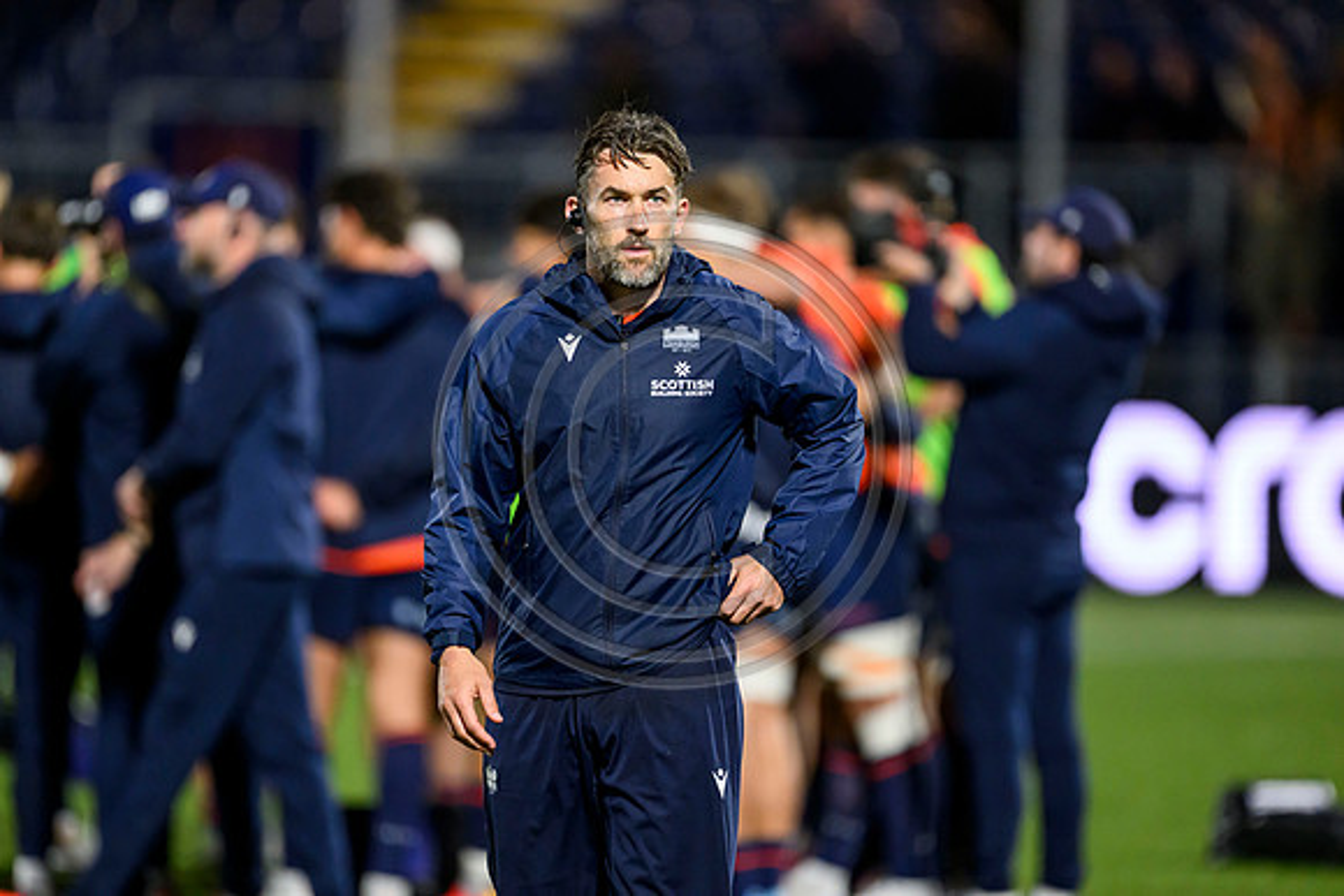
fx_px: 14936
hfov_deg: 5.2
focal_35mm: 400
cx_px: 672
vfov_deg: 3.4
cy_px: 448
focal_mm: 400
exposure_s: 1/800
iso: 5000
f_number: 2.8
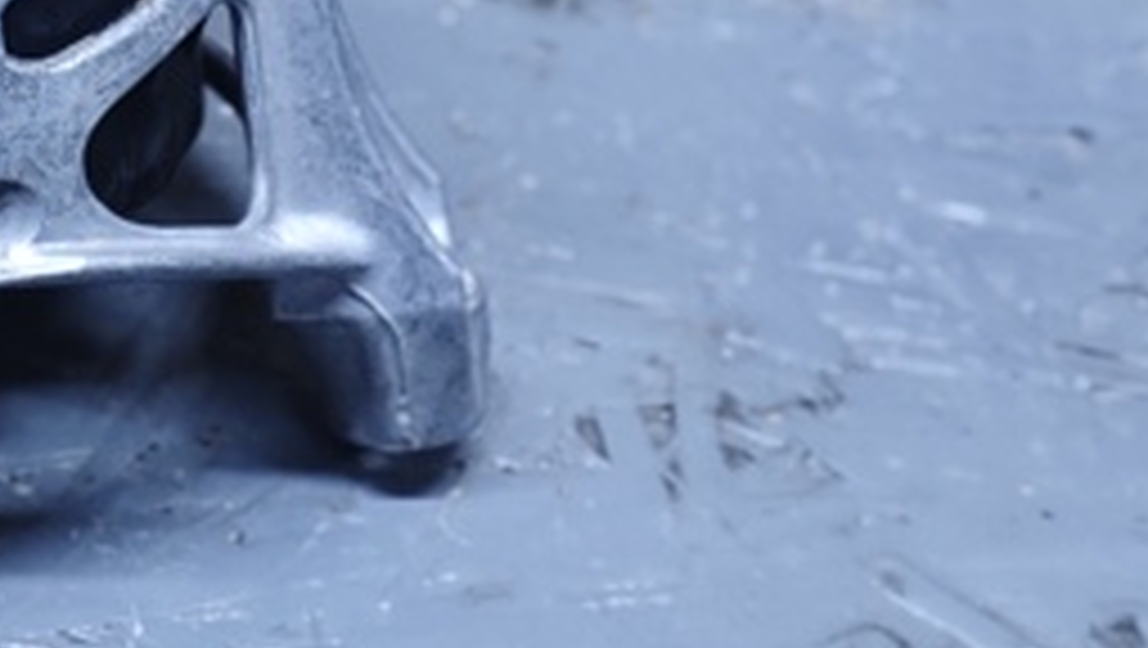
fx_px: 4327
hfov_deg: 14.6
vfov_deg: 8.4
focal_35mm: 142
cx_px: -212
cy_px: -243
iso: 125
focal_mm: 4.94
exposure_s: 1/100
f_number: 1.5
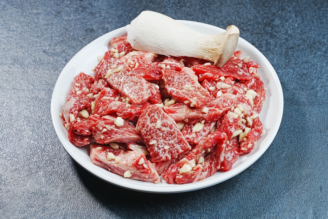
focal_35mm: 75
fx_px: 684
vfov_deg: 18.2
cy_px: 110
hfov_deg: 27.0
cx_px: 171
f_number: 11
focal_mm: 70
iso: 160
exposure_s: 1/125
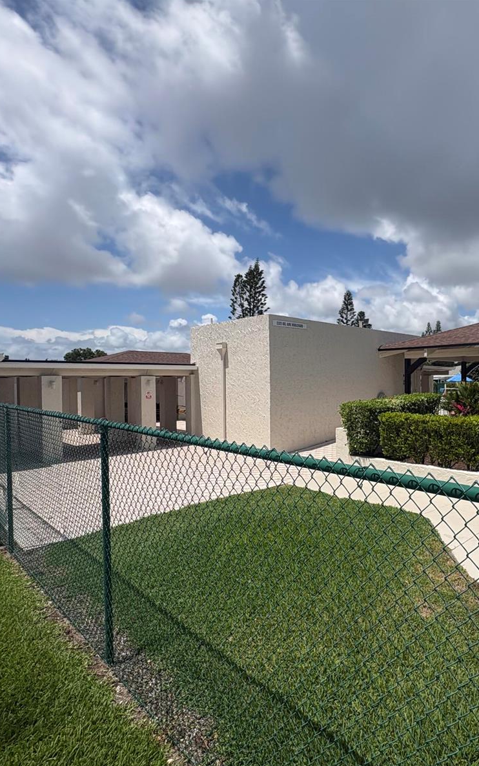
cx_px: 365
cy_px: 385
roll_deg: +2.7
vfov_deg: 85.1
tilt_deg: -1.7
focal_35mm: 20
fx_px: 418
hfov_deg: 56.4
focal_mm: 2.22
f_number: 2.2
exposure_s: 1/3906
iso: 50
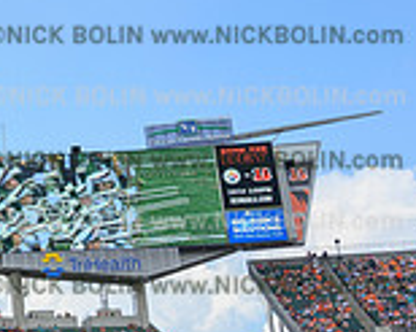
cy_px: 223
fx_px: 1046
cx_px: -230
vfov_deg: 18.0
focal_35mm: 85
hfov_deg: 19.3
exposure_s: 1/125
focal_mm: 24
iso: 80
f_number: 7.1
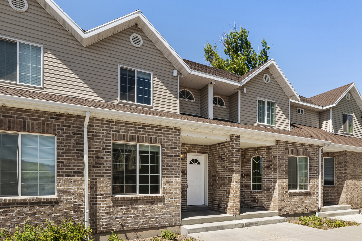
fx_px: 191
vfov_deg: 64.2
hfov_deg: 86.4
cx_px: 157
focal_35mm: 19
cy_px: 138
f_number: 9
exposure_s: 1/400
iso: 400
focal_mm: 16
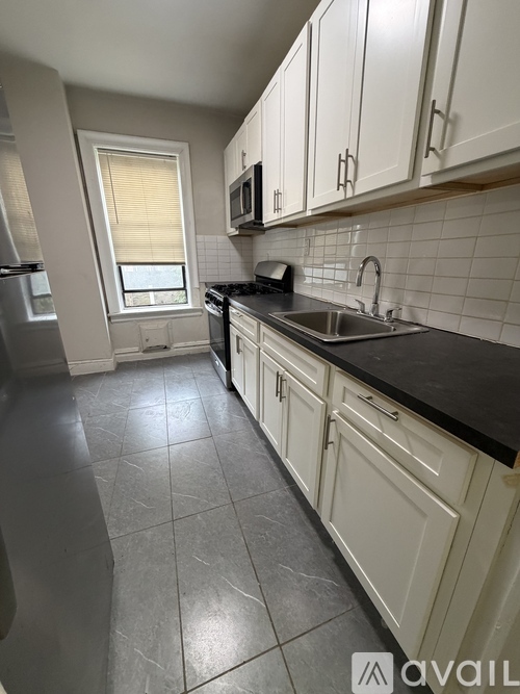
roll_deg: +0.5
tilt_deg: -18.2
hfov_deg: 85.7
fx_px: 280
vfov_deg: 102.1
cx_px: 260
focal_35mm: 14
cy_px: 347
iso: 320
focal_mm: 2.22
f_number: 2.2
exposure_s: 1/60
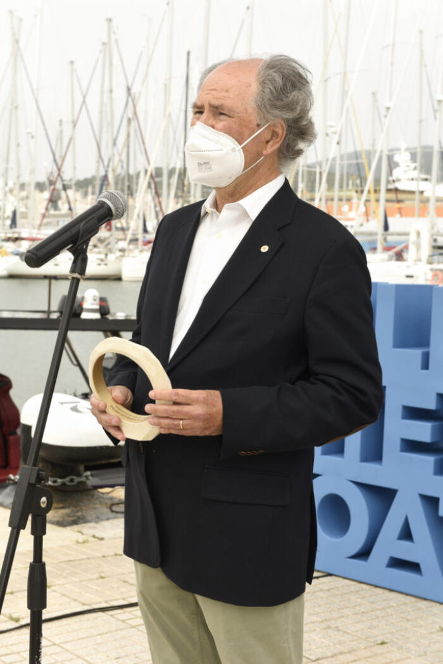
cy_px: 332
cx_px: 222
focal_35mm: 70
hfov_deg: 19.5
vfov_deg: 28.8
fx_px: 1291
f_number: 11
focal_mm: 70
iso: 320
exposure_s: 1/250
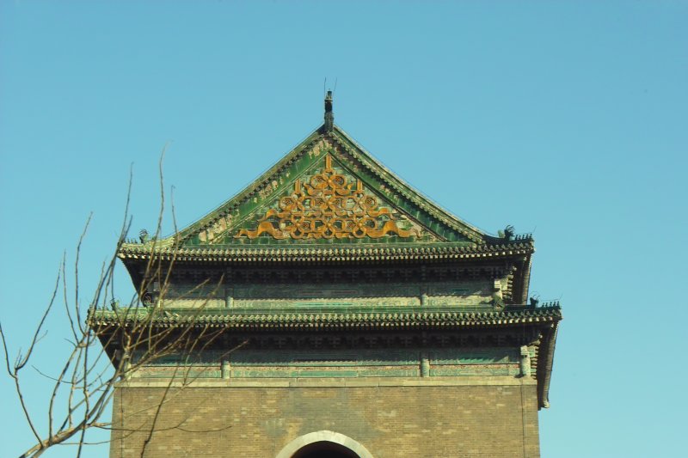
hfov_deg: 15.2
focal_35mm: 135
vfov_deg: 10.2
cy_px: 229
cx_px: 344
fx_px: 2579
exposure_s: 1/200
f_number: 10
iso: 200
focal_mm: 78
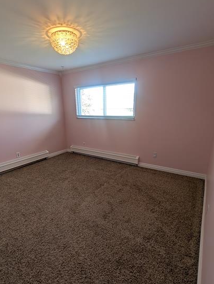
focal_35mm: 17
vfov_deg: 90.8
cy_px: 154
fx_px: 140
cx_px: 99
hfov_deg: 74.7
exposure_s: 1/61.4
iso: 56
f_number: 1.95
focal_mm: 2.23
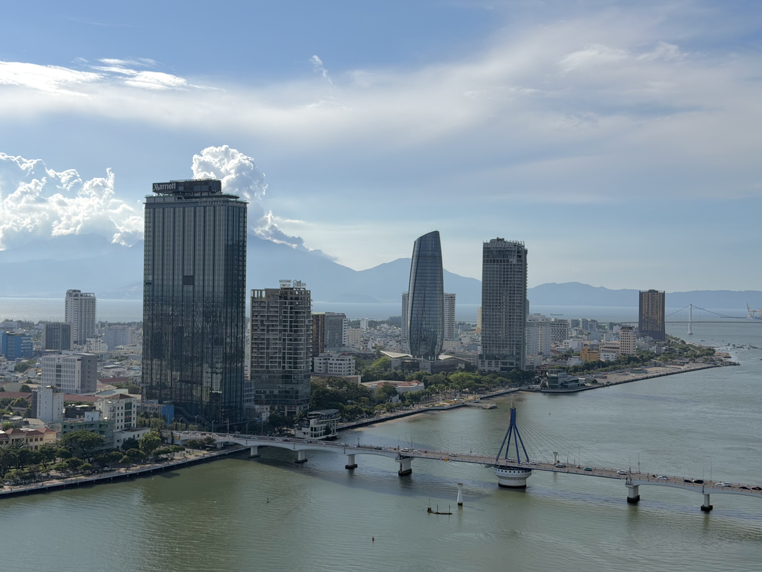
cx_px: 381
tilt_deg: +0.2
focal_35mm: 48
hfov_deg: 39.7
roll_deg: -0.1
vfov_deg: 30.3
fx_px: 1057
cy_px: 286
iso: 80
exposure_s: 1/16129
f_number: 1.78
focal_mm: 6.76
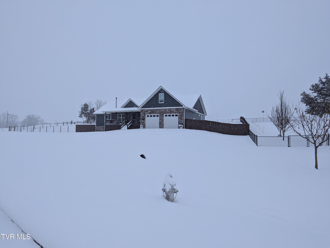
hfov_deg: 71.5
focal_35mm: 24
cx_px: 165
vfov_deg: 56.9
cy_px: 124
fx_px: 229
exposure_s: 1/1205
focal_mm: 6.81
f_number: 1.85
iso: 53
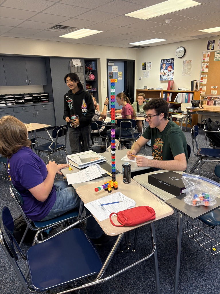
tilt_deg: -17.4
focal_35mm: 26
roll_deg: +1.7
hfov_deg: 53.1
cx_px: 110
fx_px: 220
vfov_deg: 67.3
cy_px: 147
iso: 125
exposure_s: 1/60
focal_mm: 5.96
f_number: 1.6
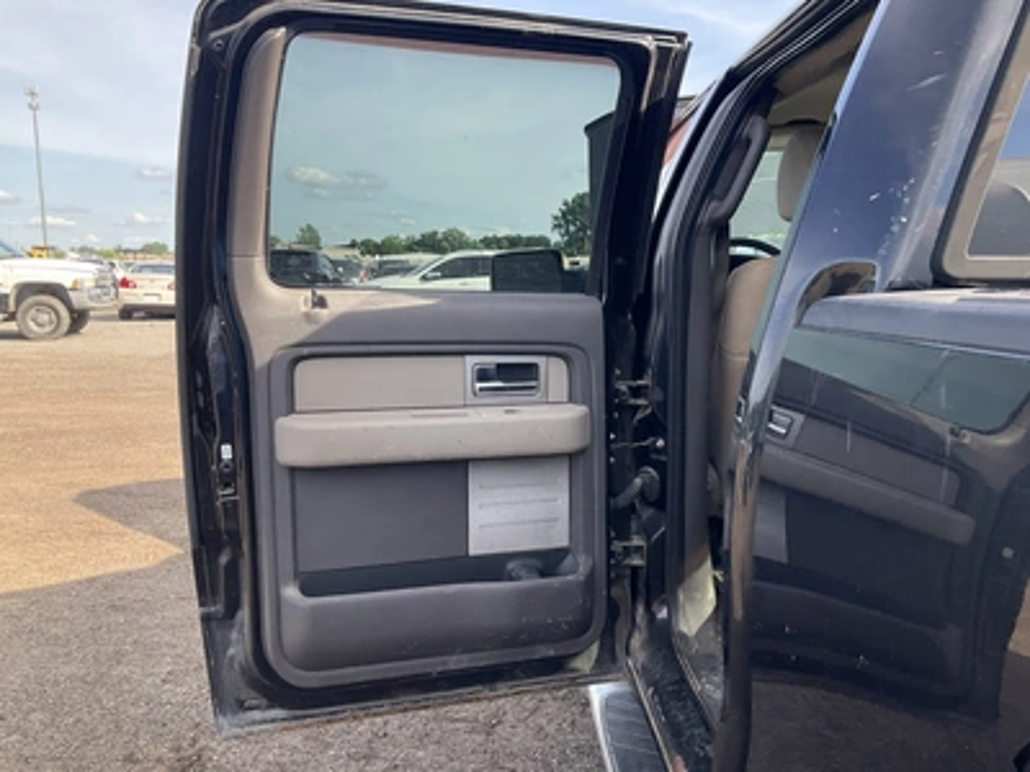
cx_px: 515
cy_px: 386
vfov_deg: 48.2
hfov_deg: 61.7
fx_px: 863
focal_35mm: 29
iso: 25
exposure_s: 1/305
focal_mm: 3
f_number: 1.8
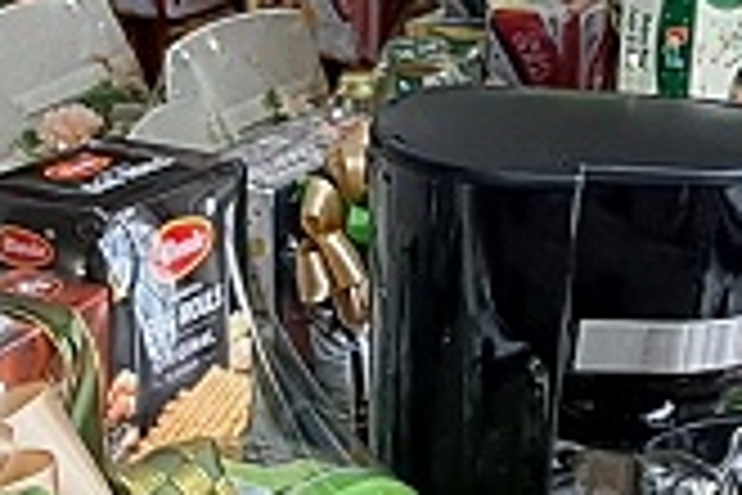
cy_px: 166
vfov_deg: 16.6
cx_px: 517
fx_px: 1690
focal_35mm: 82
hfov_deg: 24.6
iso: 80
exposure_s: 1/50
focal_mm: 1.42
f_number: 2.2
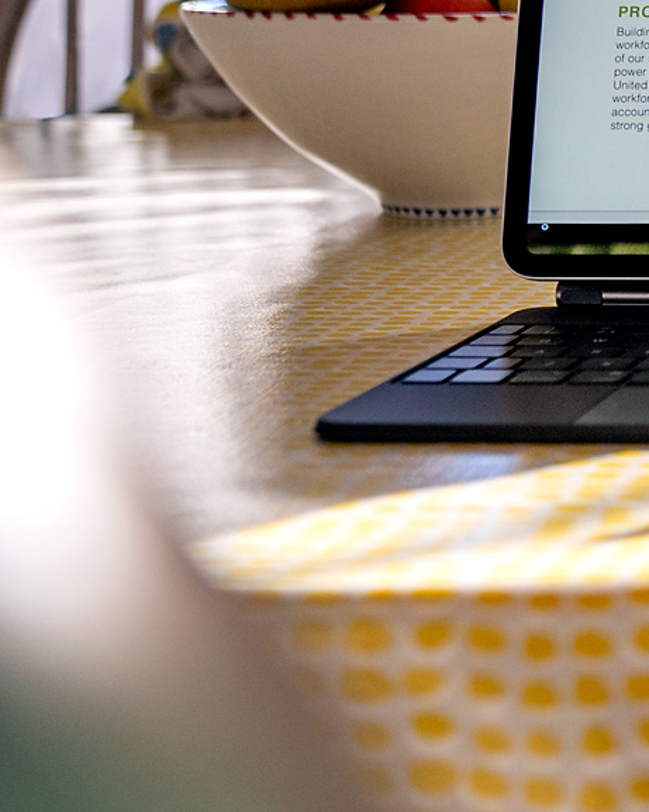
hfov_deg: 14.8
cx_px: 1387
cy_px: 123
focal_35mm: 80
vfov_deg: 23.4
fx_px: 1922
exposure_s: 1/400
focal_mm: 24
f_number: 2.8
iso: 250
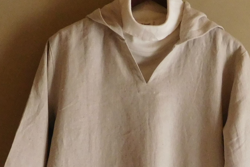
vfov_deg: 16.0
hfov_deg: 25.6
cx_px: 144
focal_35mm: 79
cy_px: 240
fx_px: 549
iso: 400
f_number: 3.4
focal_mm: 4.5
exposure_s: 1/25
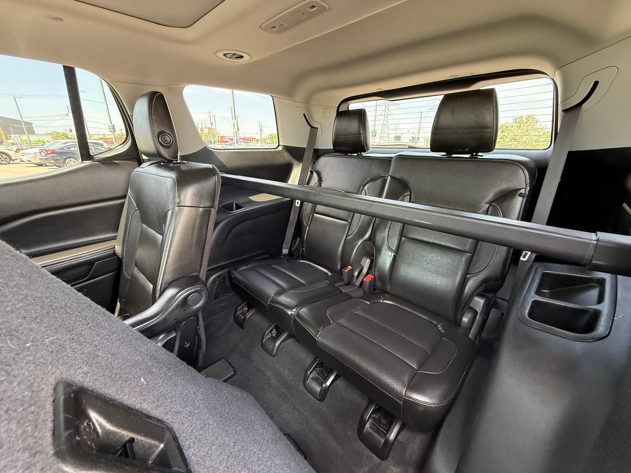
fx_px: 255
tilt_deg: -18.8
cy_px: 236
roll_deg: +0.1
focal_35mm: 14
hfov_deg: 102.1
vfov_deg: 85.7
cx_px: 316
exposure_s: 1/94
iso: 320
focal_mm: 2.22
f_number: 2.2
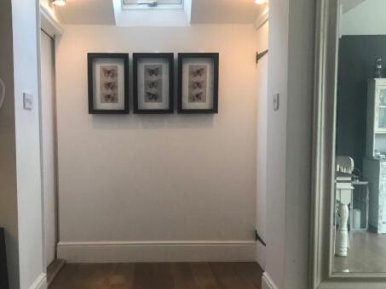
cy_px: 165
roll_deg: +0.3
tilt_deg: -2.7
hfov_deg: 51.1
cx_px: 160
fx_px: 402
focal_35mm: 36
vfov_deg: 39.6
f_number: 1.8
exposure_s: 1/25
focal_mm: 3.99
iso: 40
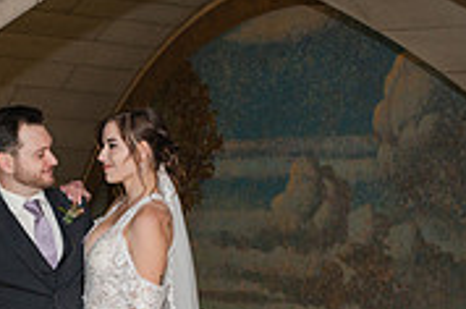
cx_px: 90
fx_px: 1499
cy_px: 333
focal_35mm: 116
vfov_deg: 11.6
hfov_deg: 17.5
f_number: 3.5
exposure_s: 1/200
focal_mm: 35
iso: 1000
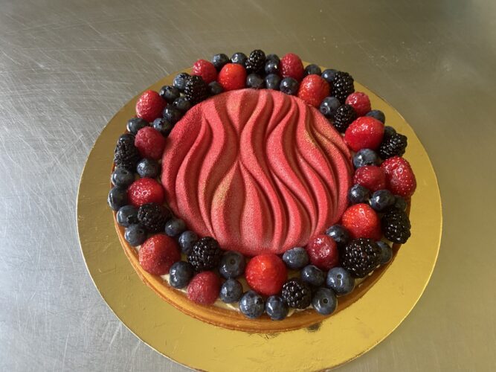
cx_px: 248
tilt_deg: -62.0
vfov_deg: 53.0
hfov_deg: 67.3
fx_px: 372
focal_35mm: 26
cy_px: 186
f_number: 1.8
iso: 320
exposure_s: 1/60
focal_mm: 4.25
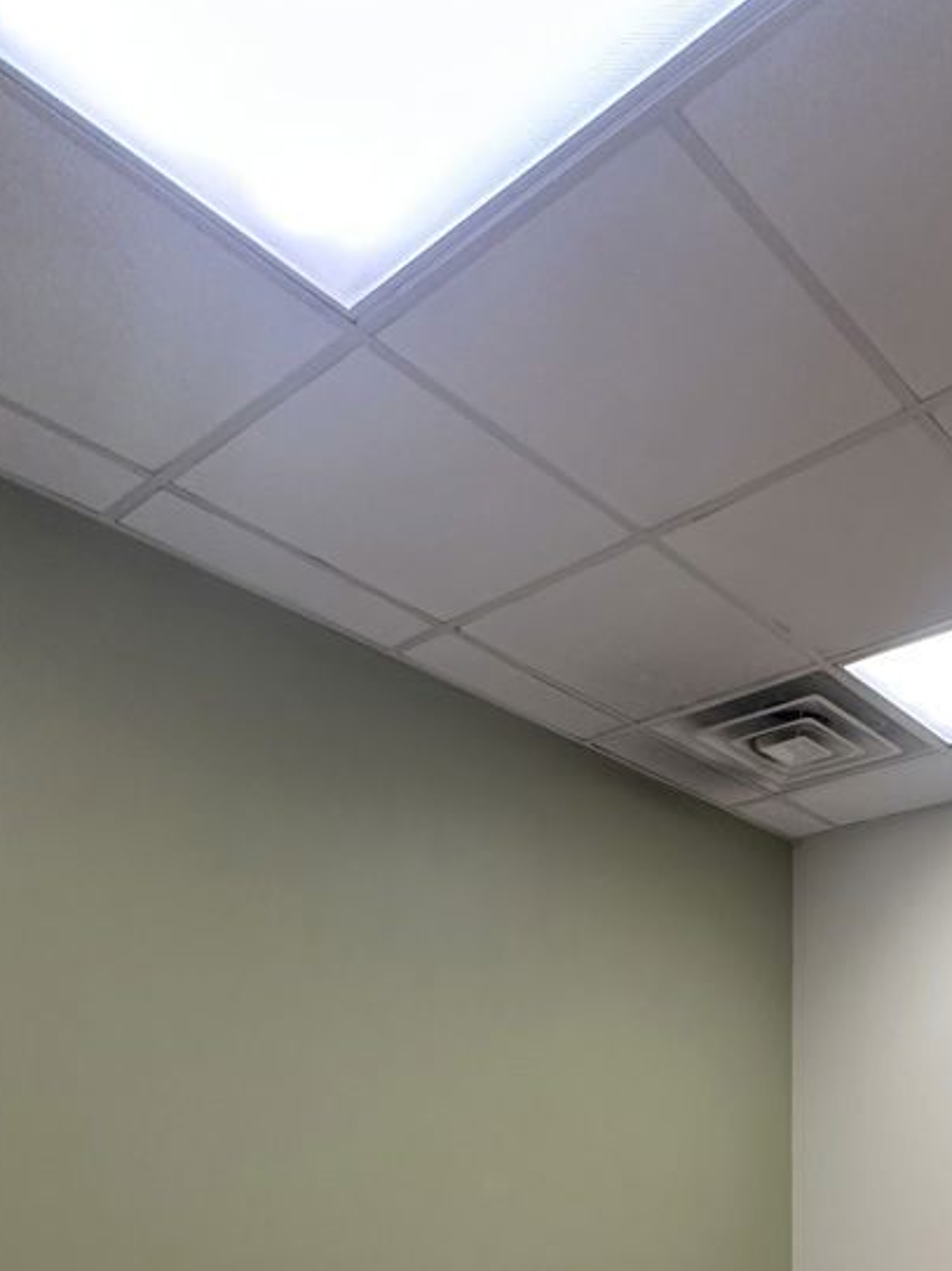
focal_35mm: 31
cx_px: 832
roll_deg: -0.3
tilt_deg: -5.0
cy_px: 1320
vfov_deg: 46.8
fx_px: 1138
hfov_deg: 42.2
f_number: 2.2
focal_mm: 2.22
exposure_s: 1/60
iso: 200
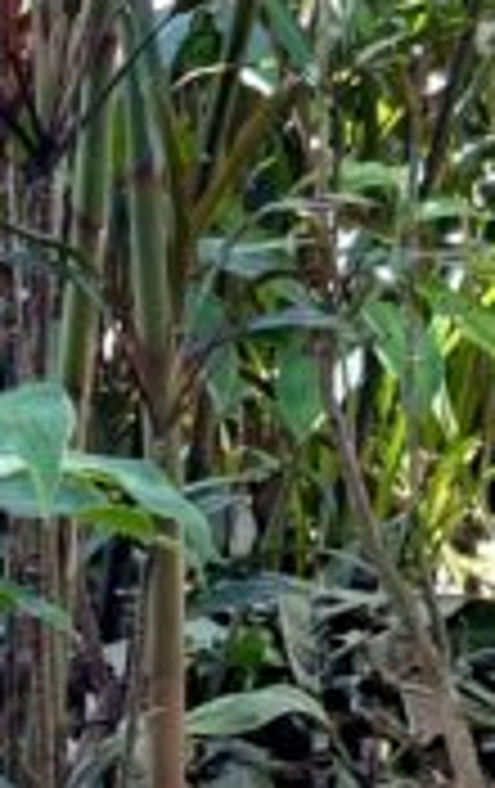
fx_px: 3461
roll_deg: -1.9
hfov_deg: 7.8
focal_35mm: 161
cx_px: 1044
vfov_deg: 11.9
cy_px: -635
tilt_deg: +7.9
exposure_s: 1/130
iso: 32
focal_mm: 4.2
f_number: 1.6
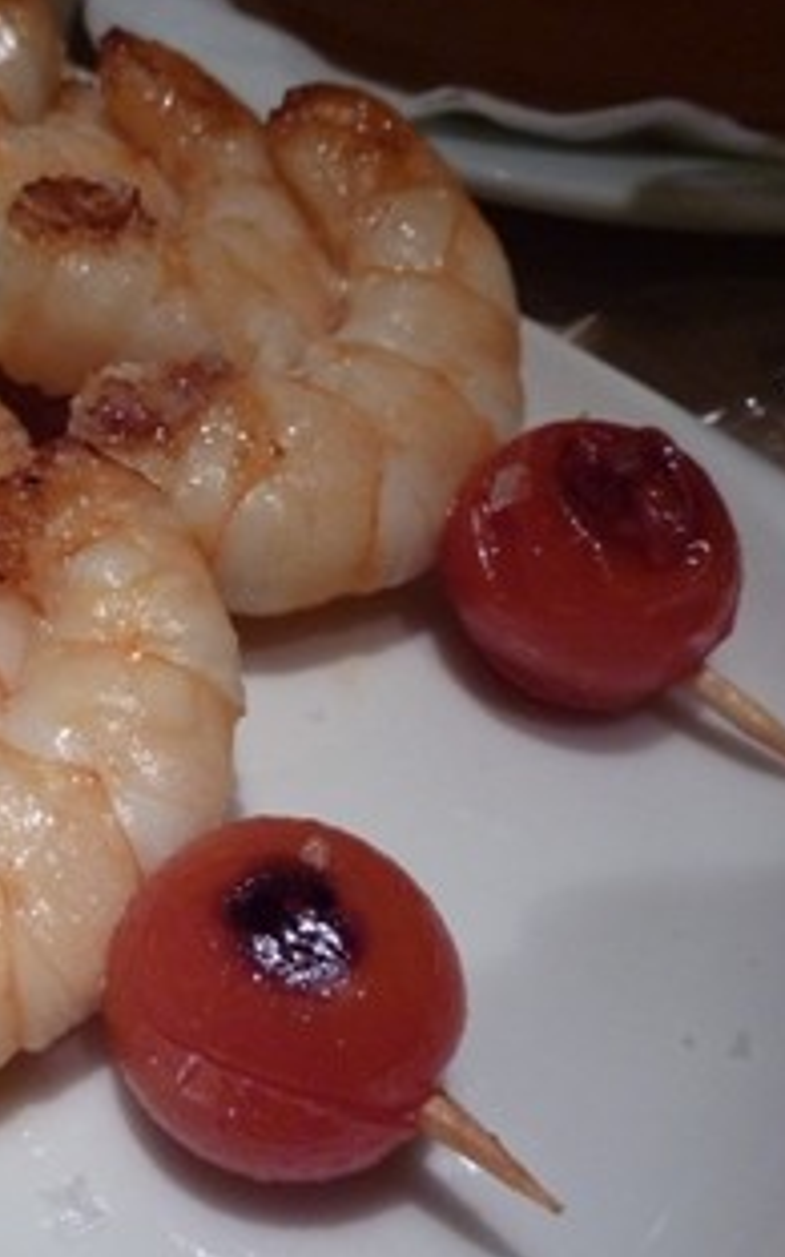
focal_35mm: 38
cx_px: 93
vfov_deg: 51.5
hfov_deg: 32.1
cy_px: 620
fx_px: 1301
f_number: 3.3
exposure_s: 1/30
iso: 250
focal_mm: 4.1
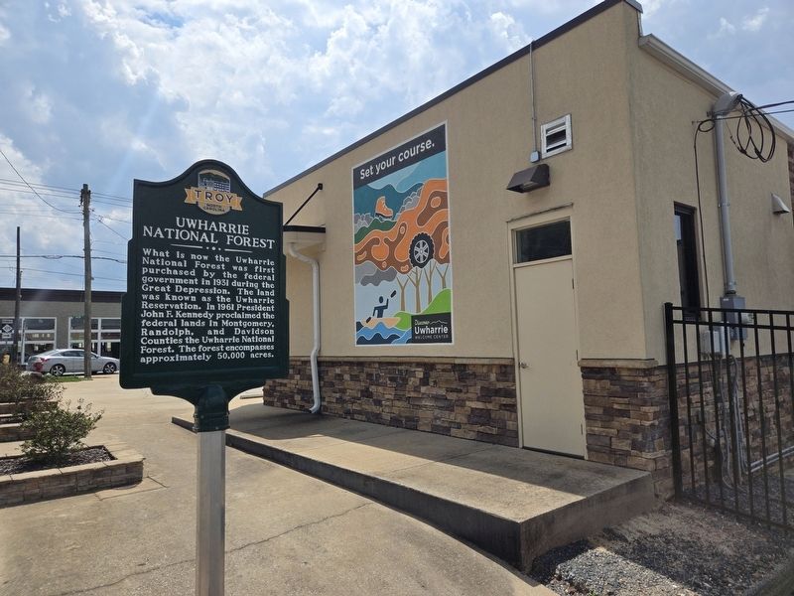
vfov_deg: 58.9
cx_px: 397
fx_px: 528
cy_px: 298
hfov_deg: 73.9
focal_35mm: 23
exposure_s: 1/3474
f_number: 1.8
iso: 25
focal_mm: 5.4
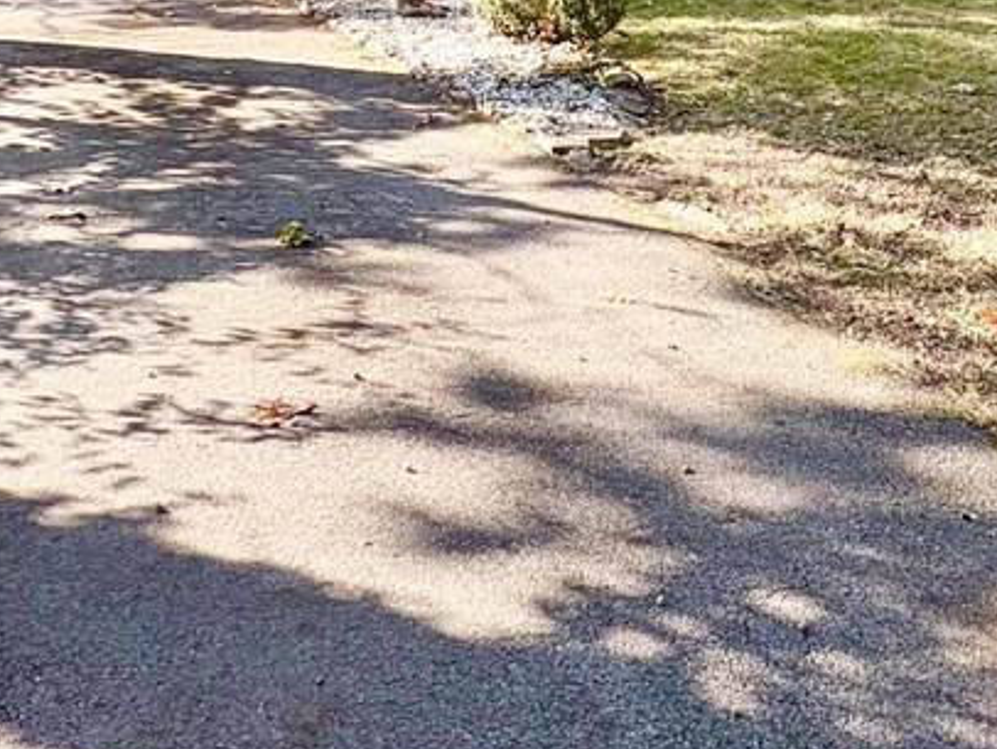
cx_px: 668
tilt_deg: +3.5
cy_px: -328
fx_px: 1268
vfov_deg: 25.8
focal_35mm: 44
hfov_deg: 42.3
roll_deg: +1.3
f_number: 2.2
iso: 64
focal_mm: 2.22
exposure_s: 1/328
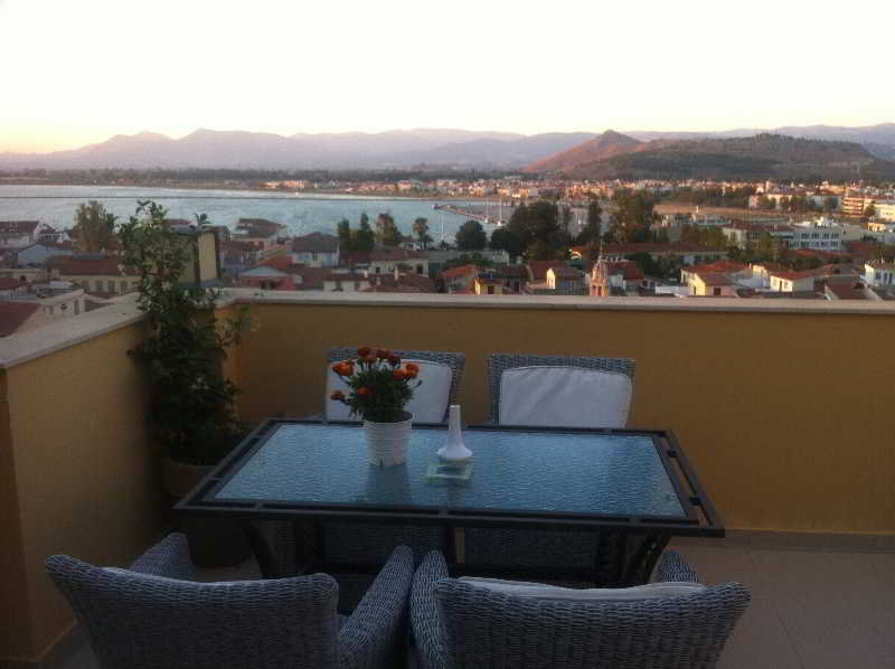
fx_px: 904
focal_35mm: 35
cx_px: 448
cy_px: 334
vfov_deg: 40.6
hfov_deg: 52.7
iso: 80
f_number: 2.8
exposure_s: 1/120
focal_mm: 3.85
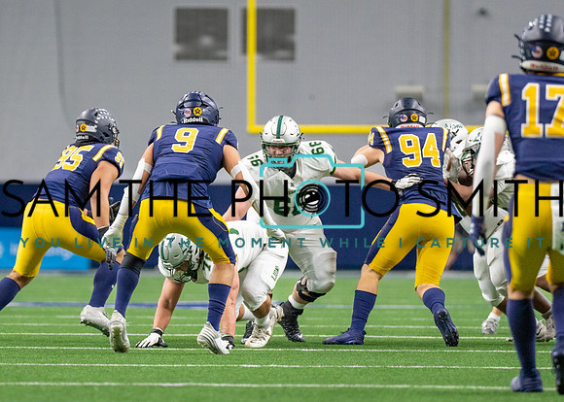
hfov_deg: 5.8
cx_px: 159
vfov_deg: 4.1
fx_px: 5598
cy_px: 190
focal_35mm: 350
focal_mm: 200
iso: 2500
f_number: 2.8
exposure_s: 1/1000
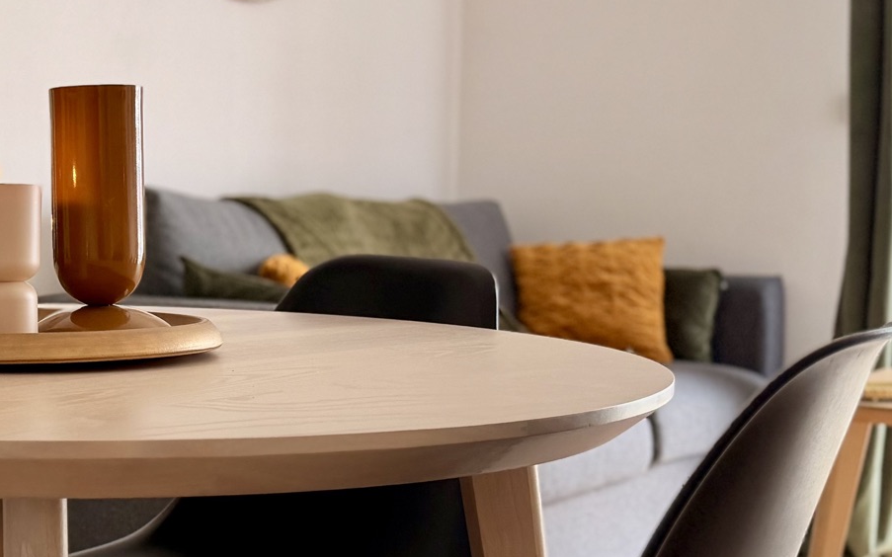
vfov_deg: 20.9
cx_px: -5
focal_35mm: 62
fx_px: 1507
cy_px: 270
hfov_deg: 30.6
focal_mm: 6.76
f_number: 1.78
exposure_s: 1/83
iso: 200
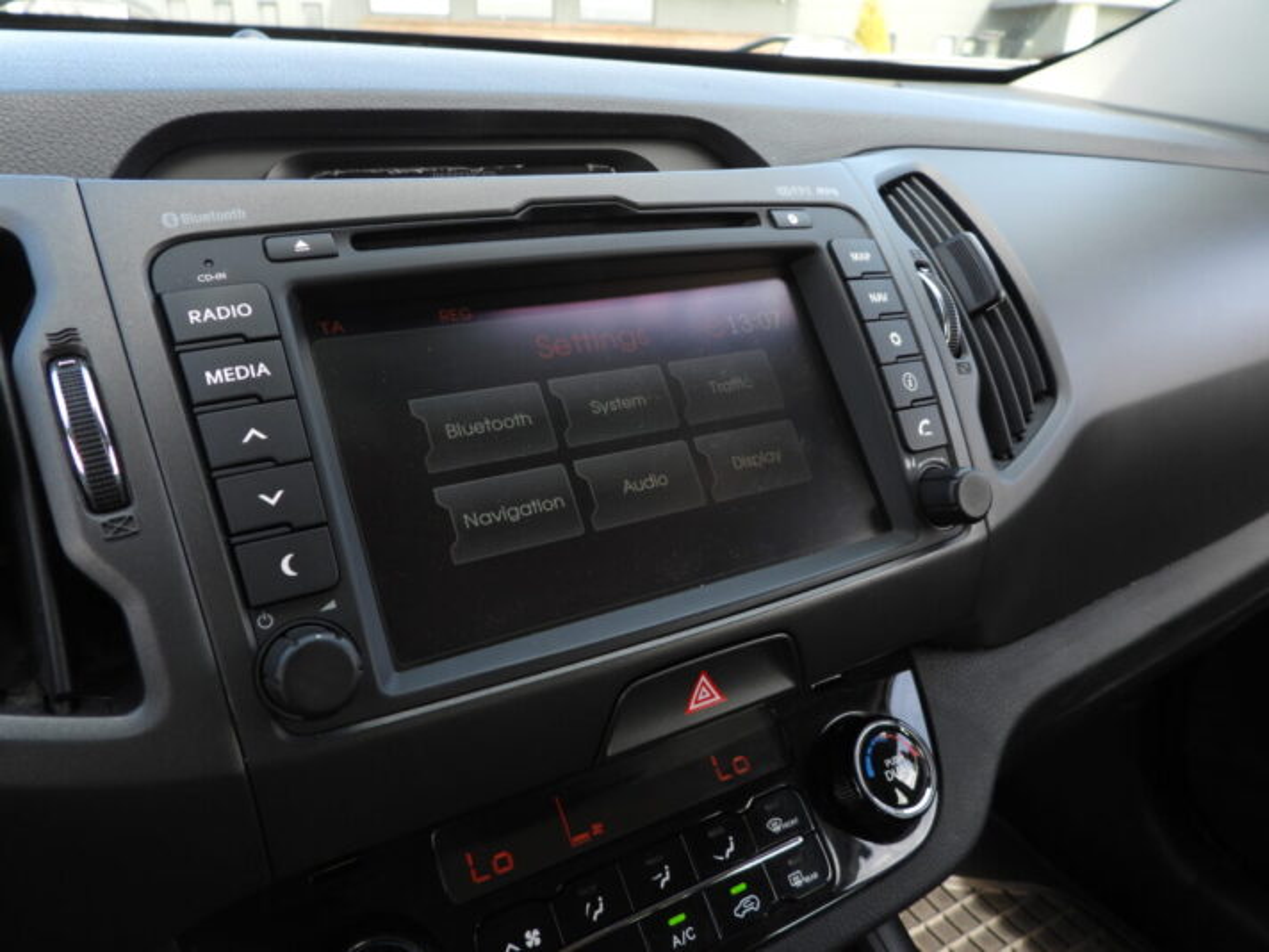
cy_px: 476
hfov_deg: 71.6
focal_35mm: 24
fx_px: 880
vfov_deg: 56.8
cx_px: 634
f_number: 2.8
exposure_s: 1/125
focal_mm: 4.3
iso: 100
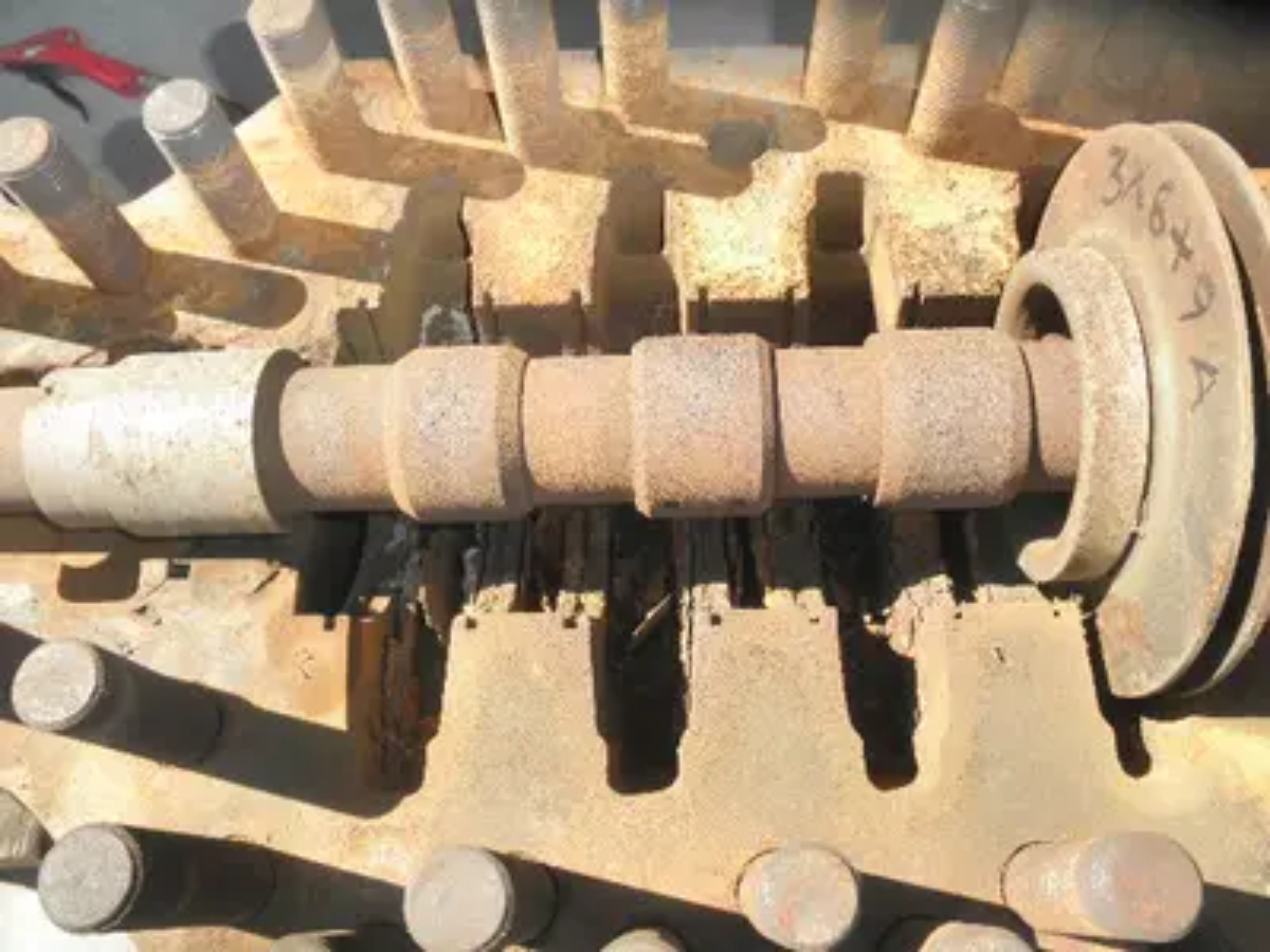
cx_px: 635
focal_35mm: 28
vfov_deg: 49.7
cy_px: 476
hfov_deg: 63.4
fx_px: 1027
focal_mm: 5
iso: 64
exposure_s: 1/320
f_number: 3
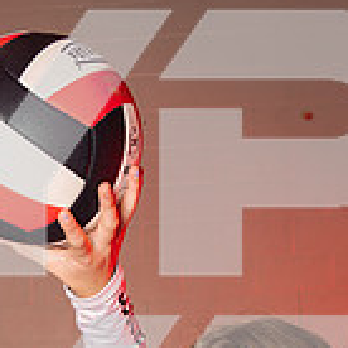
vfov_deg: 18.8
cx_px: 119
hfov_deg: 20.1
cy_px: 450
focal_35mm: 86
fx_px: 978
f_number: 4.5
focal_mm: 24
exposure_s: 1/200
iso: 125
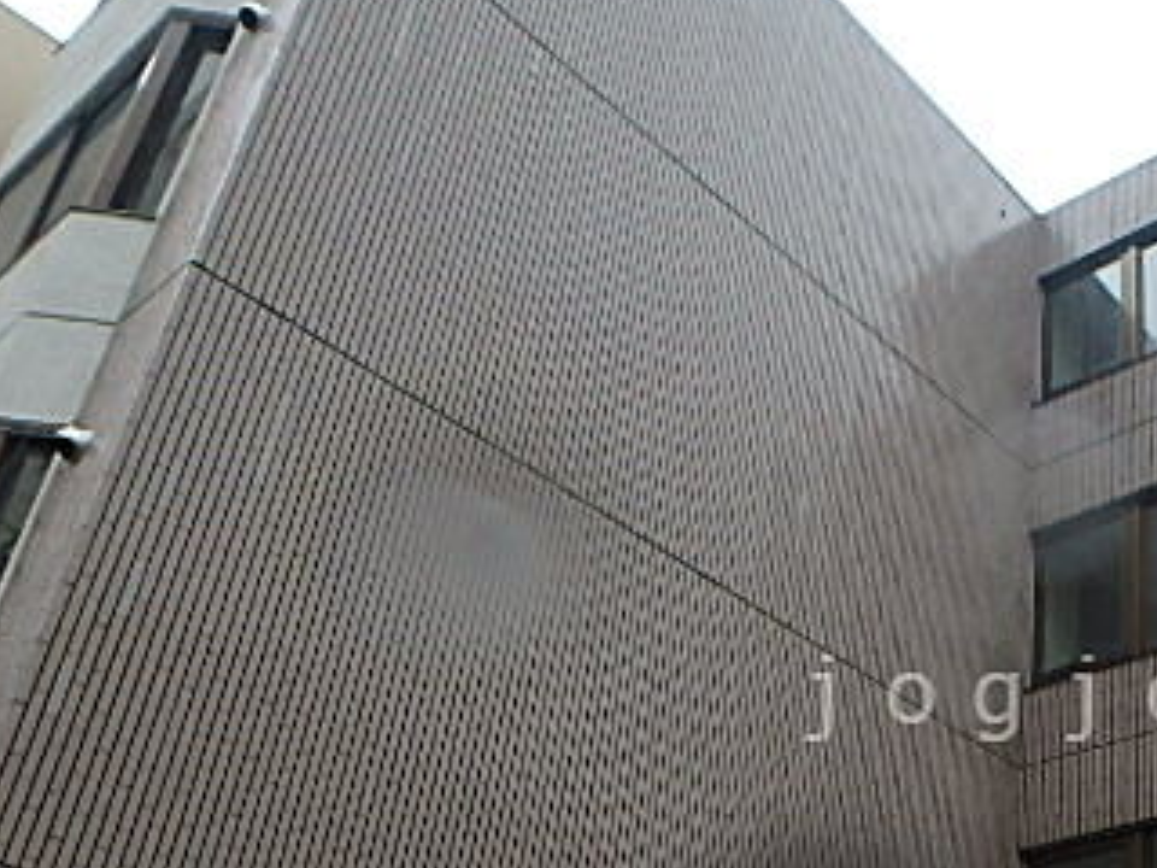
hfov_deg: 41.1
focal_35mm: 42
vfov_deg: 33.3
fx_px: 1404
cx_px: 1052
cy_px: 698
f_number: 3.5
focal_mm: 3.7
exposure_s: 1/80
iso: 125
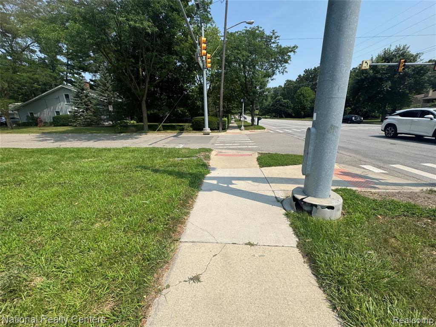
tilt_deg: -16.5
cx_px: 218
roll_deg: +0.9
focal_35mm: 14
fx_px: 176
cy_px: 164
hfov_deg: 102.1
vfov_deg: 85.7
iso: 40
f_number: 2.2
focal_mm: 2.22
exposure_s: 1/2083
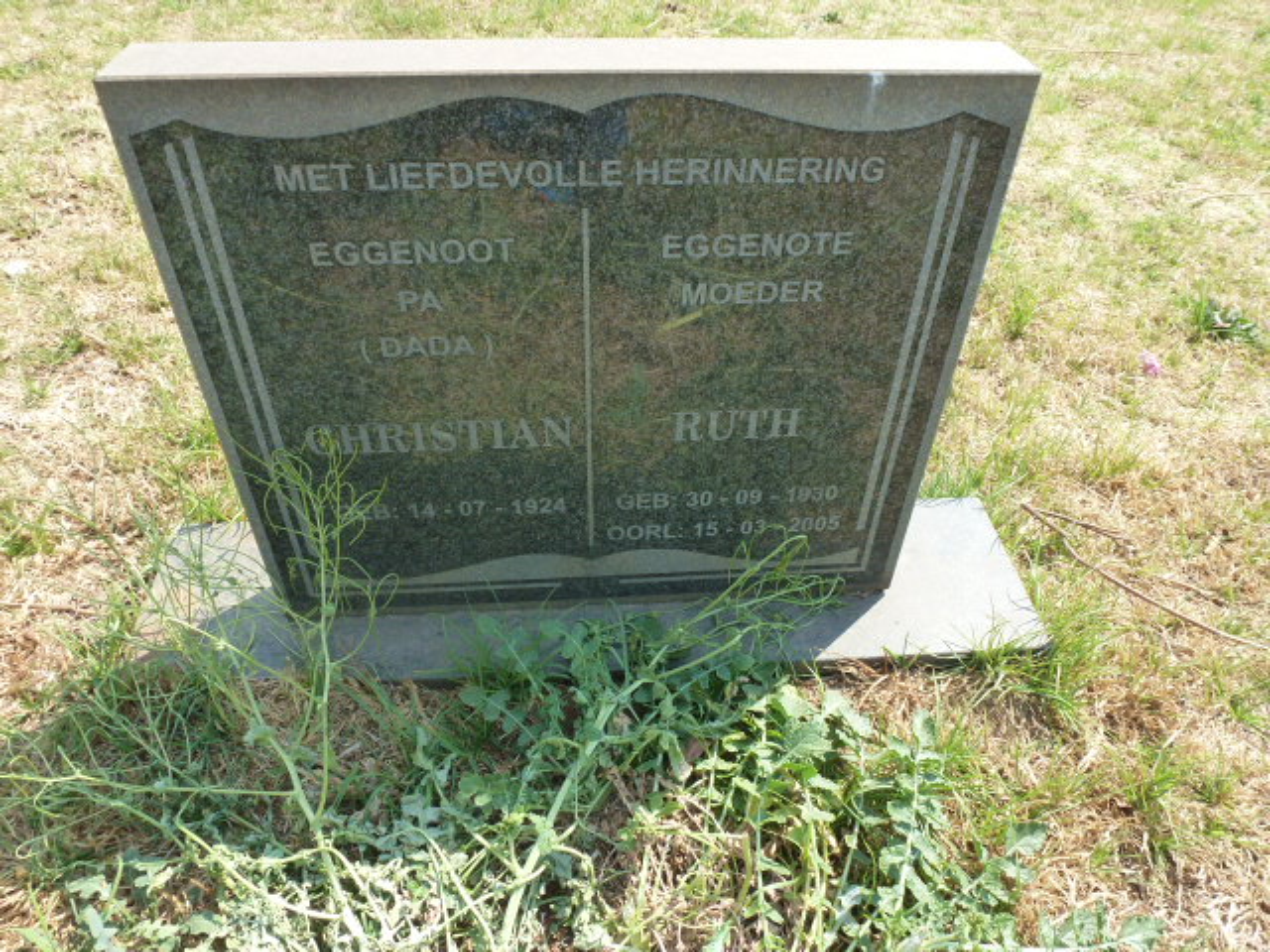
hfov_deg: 71.6
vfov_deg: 56.8
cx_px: 635
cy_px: 476
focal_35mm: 24
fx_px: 881
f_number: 4
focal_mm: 4.3
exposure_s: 1/250
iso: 160
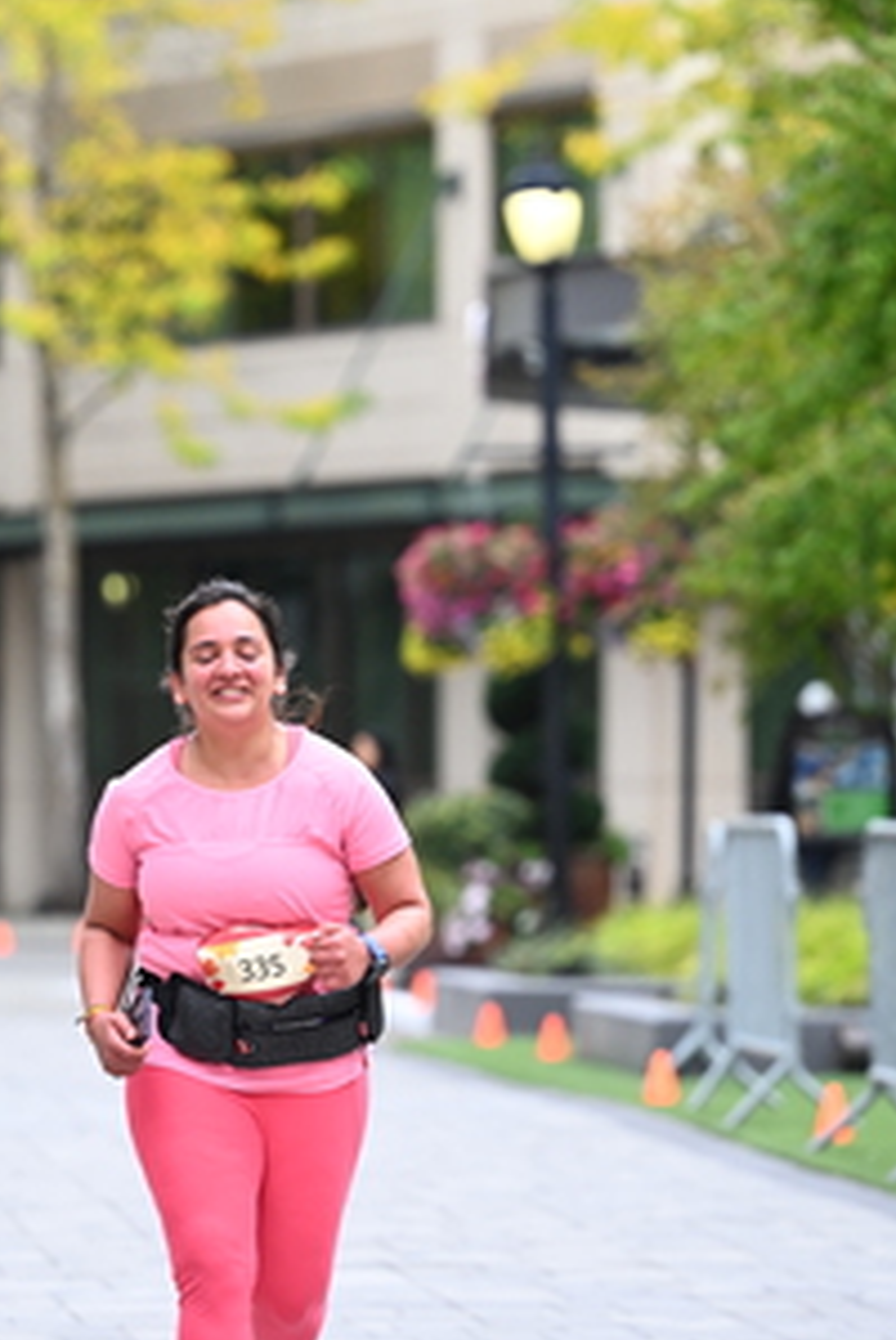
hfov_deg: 5.6
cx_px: 311
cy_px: 614
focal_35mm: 248
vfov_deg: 8.3
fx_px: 9237
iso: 640
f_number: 2.8
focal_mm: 135
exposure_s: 1/1600
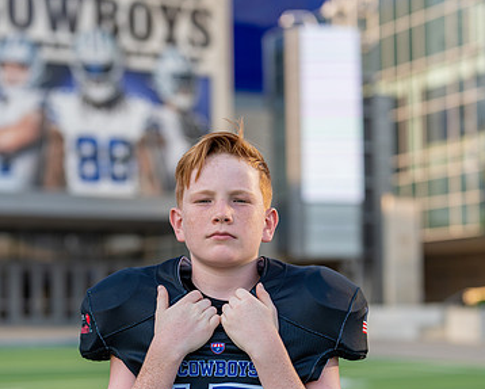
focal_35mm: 84
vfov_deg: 18.2
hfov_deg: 22.7
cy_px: 268
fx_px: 1207
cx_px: 227
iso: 100
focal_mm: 50
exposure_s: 1/1250
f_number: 2
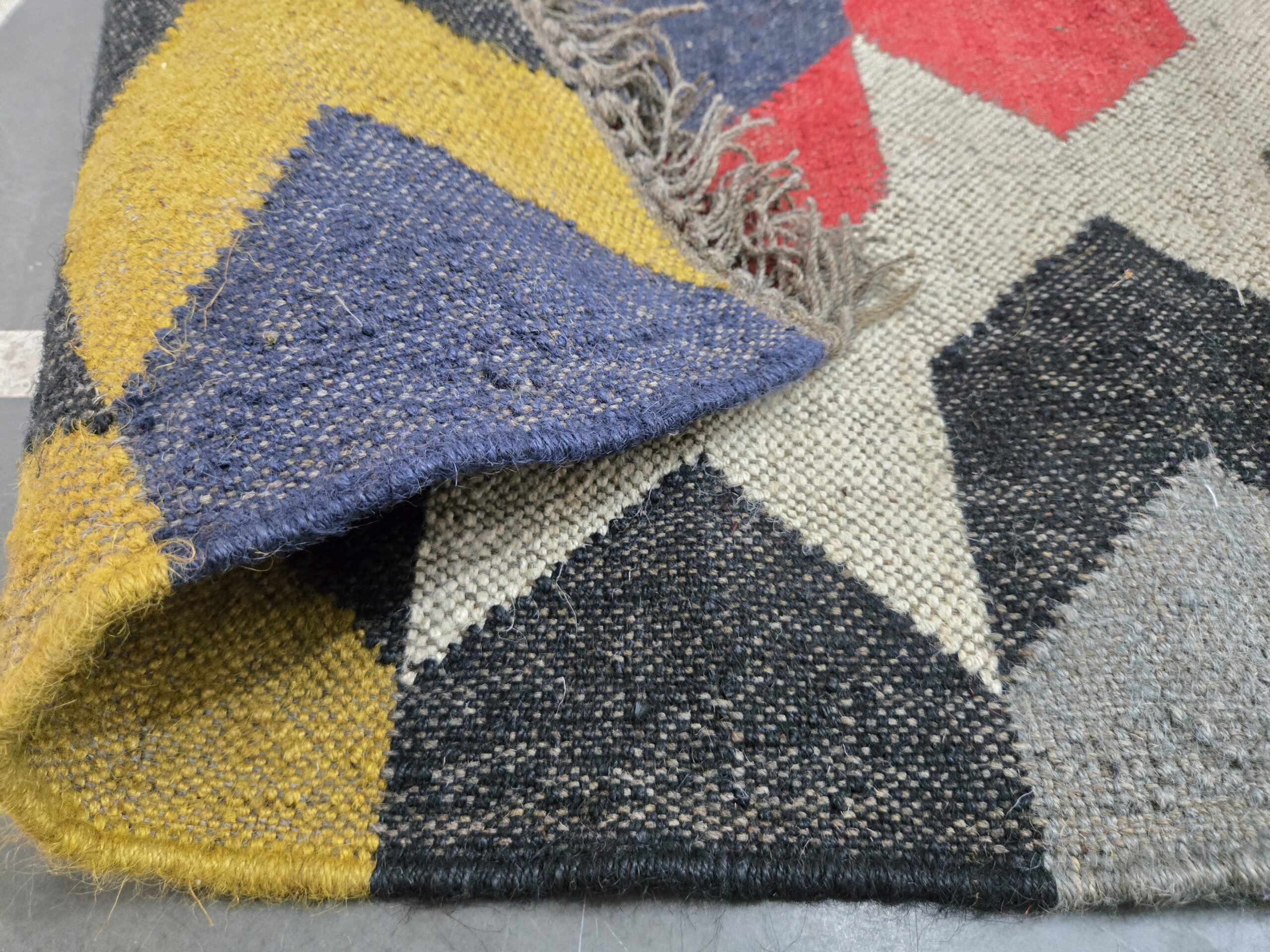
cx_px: 635
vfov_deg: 58.9
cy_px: 476
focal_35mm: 23
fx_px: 844
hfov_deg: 73.9
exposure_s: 1/100
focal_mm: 5.4
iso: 2000
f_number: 1.8
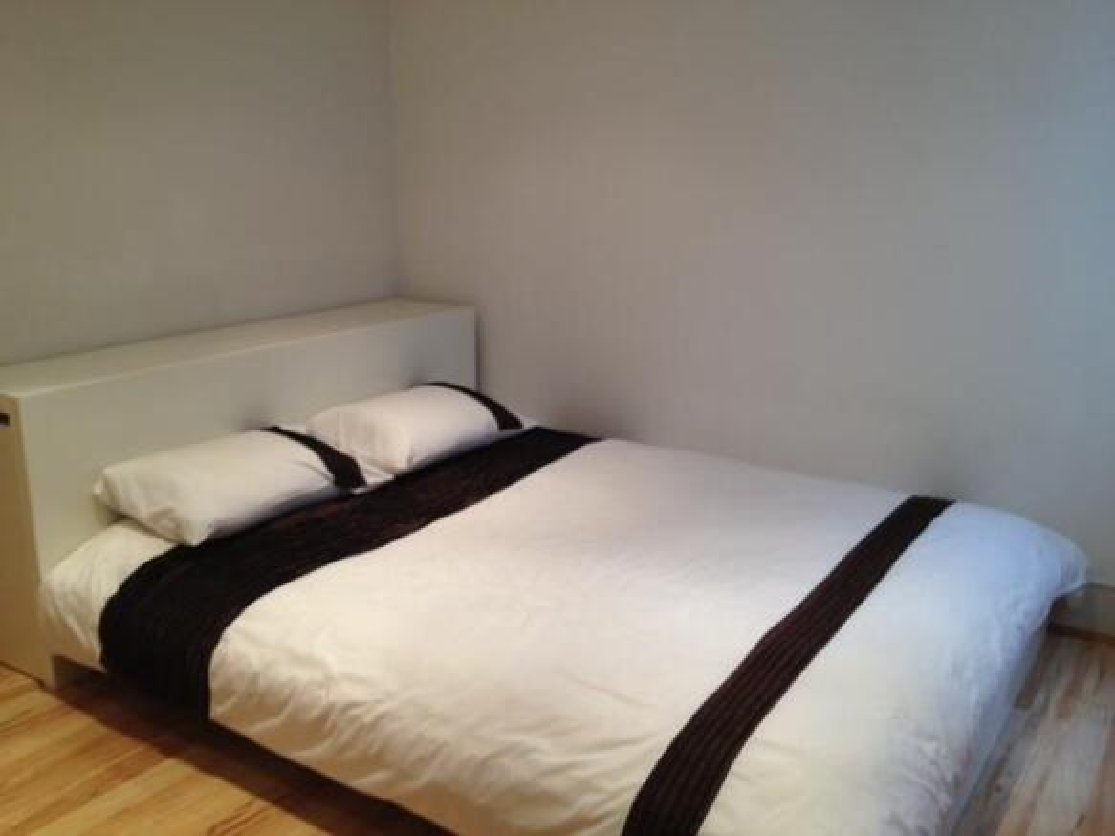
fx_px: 1127
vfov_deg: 40.7
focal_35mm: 35
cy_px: 418
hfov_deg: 52.6
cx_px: 558
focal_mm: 4.28
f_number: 2.4
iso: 50
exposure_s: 1/24
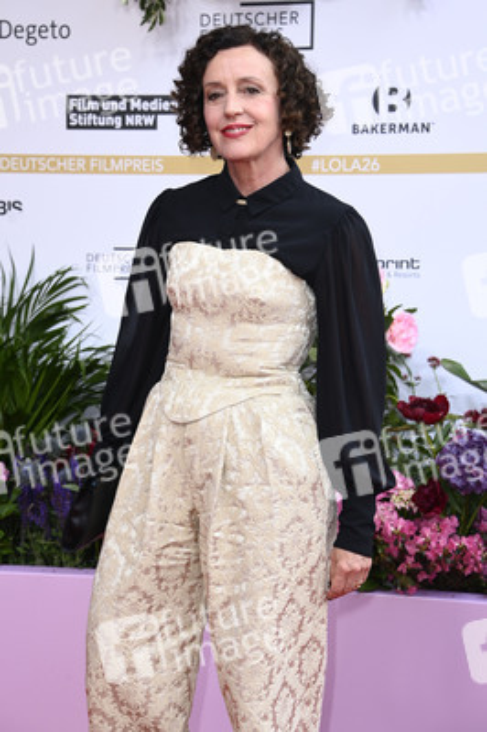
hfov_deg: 14.8
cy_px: 366
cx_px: 244
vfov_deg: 22.2
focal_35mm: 92
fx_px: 1870
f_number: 6.3
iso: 640
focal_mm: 92
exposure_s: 1/250
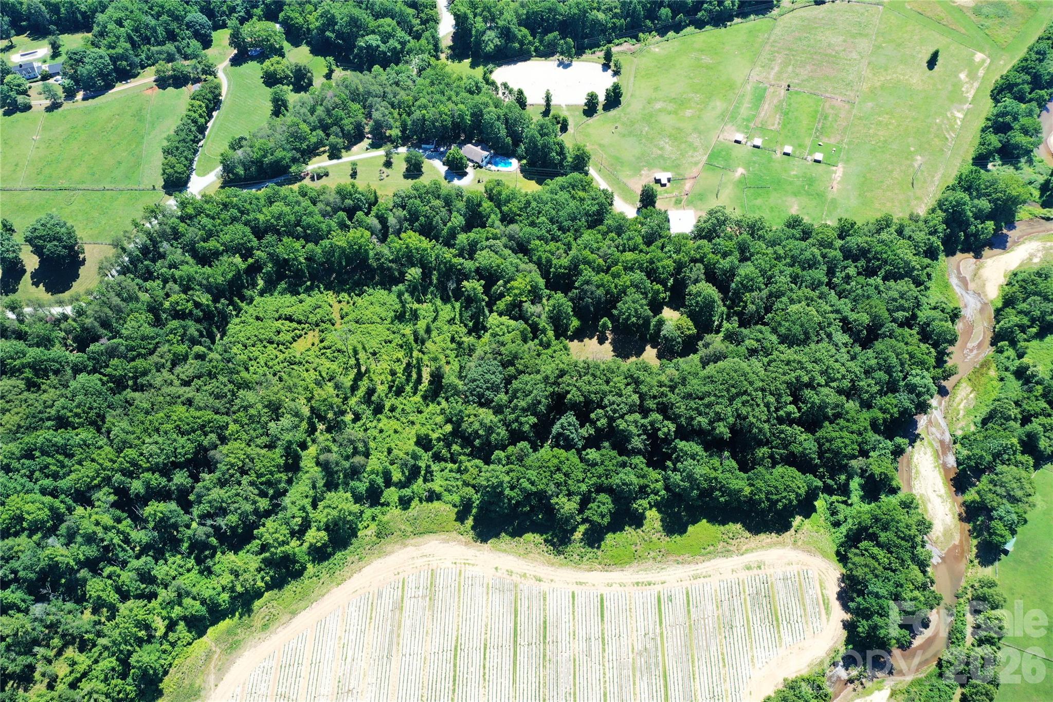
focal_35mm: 28
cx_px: 526
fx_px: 819
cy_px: 351
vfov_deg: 46.4
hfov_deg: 65.5
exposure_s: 1/200
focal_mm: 10.26
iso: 100
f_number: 5.6
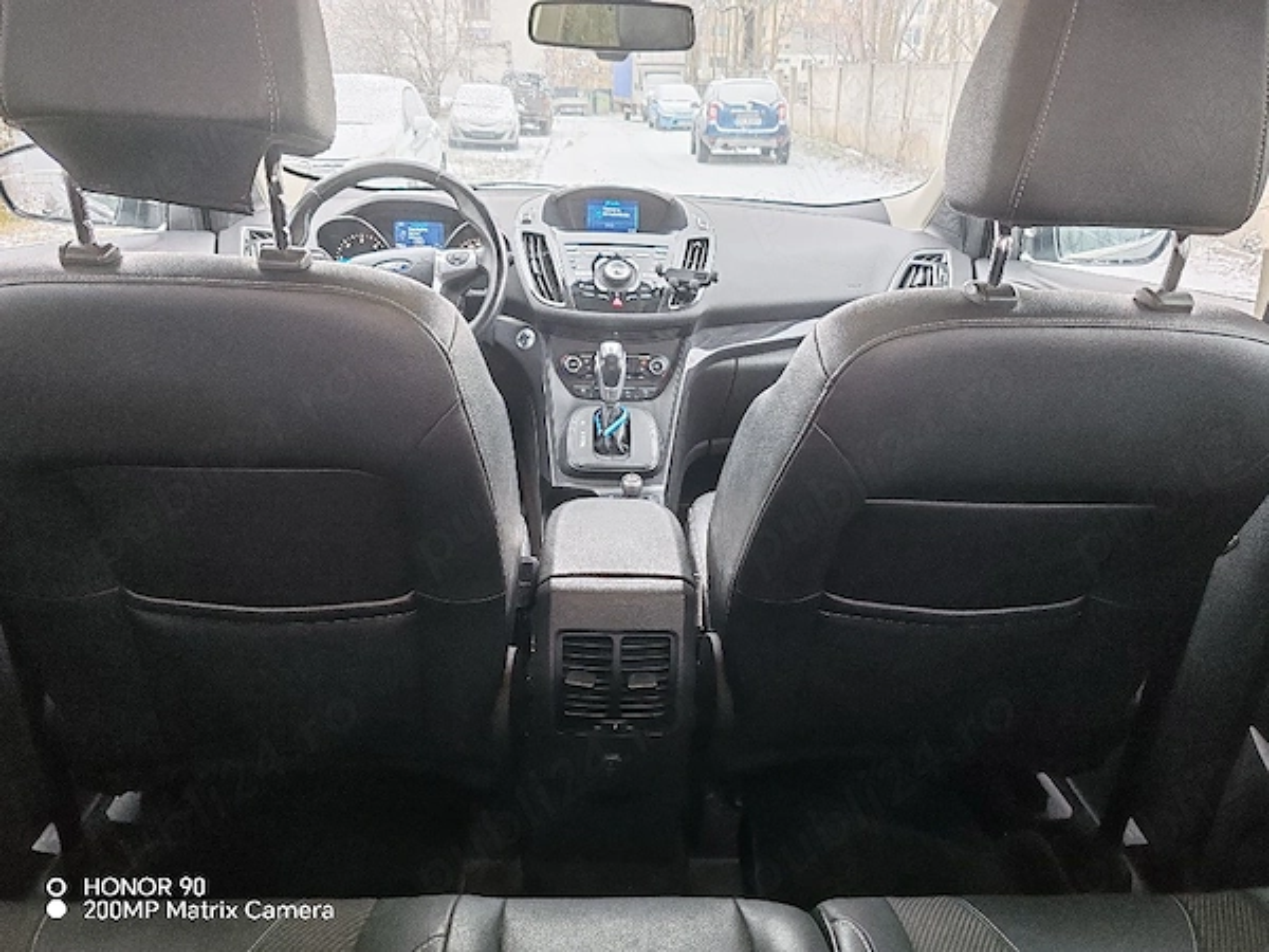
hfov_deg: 65.3
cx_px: 634
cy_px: 476
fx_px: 990
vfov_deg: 51.4
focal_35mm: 27
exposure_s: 1/100
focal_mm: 6.12
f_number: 1.9
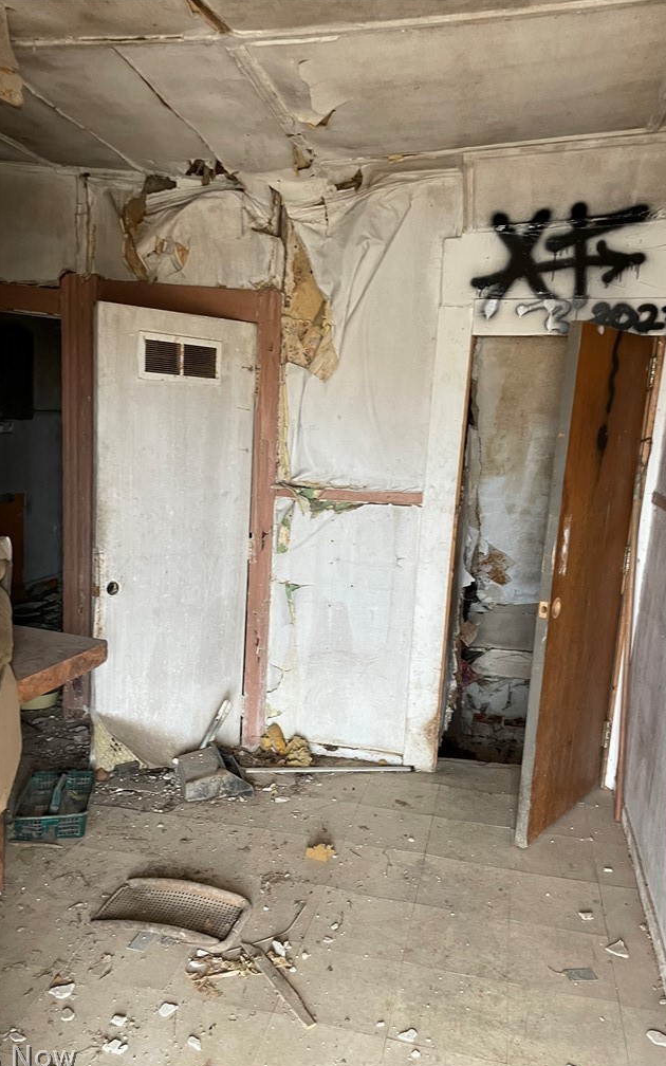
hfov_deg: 44.5
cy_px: 539
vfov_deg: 66.5
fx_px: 813
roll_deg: -0.9
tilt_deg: -9.9
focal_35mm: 28
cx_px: 336
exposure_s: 1/60
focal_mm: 4.2
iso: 160
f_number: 1.6
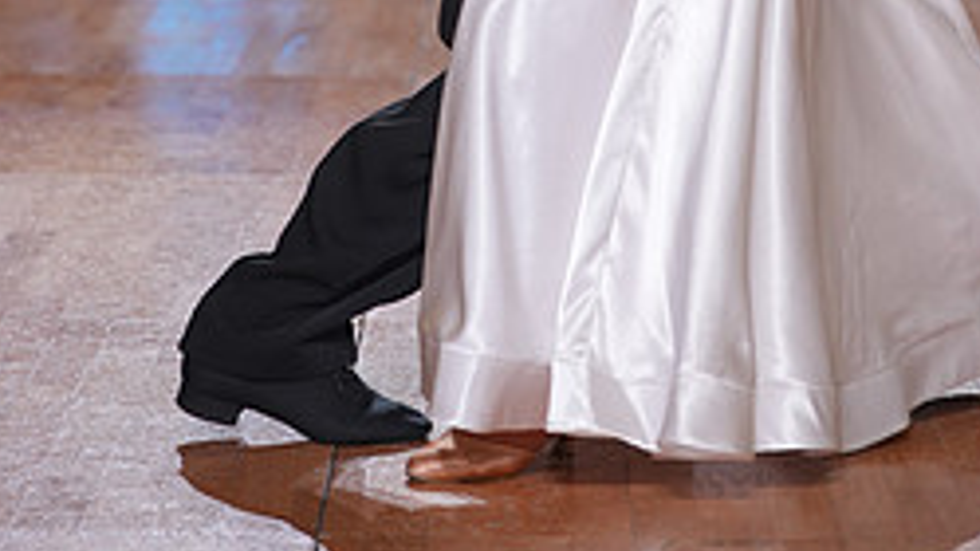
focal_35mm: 190
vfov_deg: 6.2
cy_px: -468
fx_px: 4937
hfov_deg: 11.3
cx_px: 541
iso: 500
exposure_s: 1/320
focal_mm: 78
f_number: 2.8
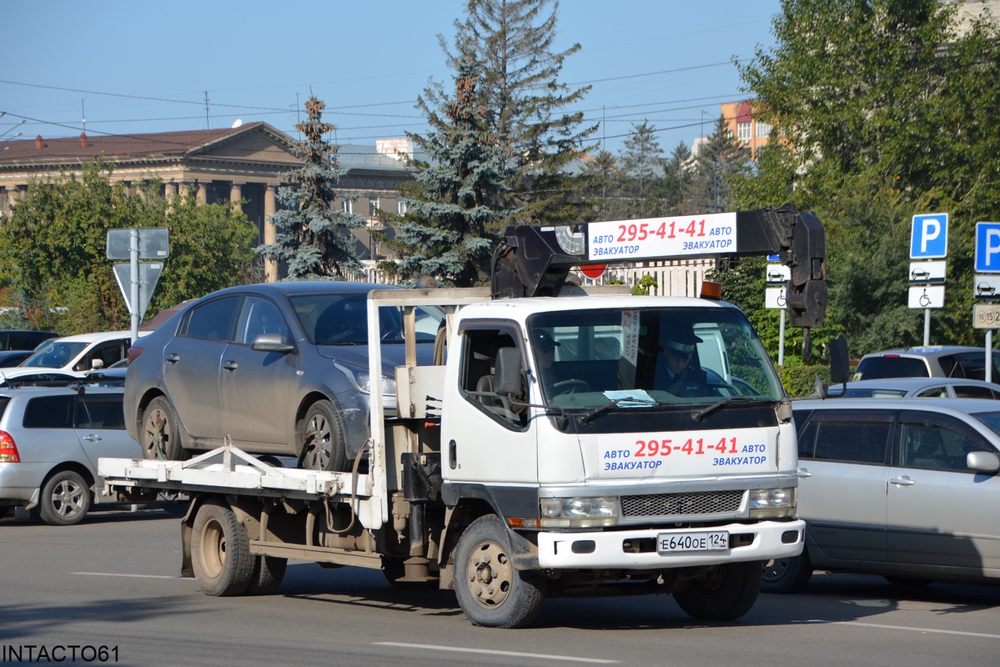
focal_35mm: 135
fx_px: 3751
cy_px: 334
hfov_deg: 15.2
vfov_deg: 10.2
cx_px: 500
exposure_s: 1/1600
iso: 400
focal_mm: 90
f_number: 6.3
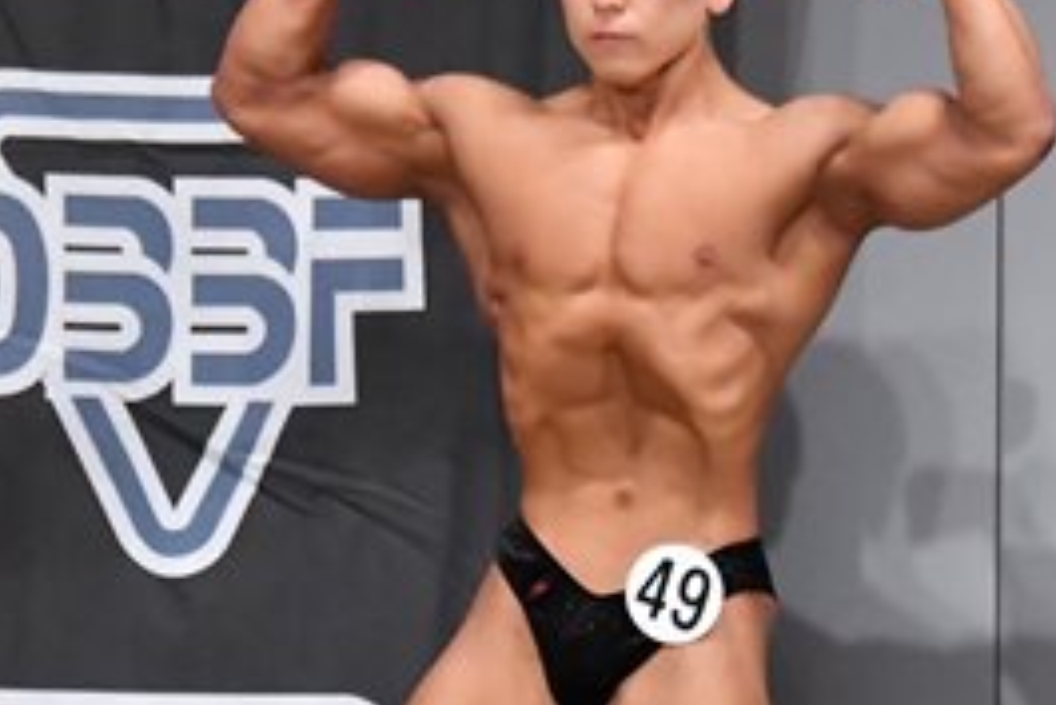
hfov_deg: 3.5
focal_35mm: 591
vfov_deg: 2.3
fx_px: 17345
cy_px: 589
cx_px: 353
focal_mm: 135
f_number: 5.6
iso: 6400
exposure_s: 1/400
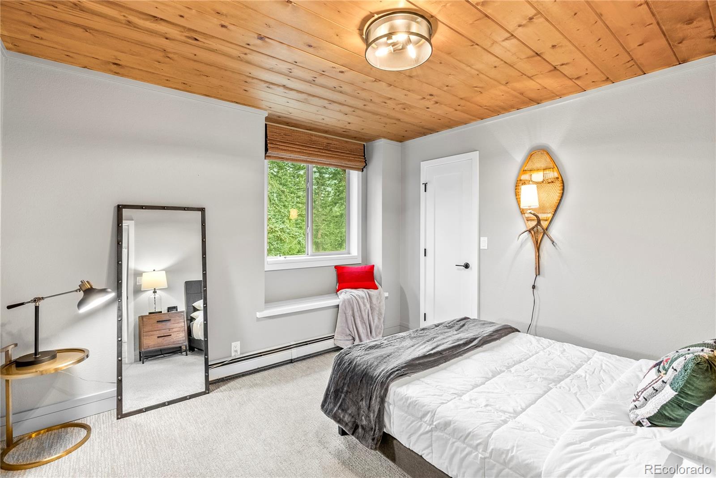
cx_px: 358
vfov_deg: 73.8
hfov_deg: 96.7
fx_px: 318
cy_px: 239
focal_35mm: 16
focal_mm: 16
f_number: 9
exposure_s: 1/1.25
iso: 640
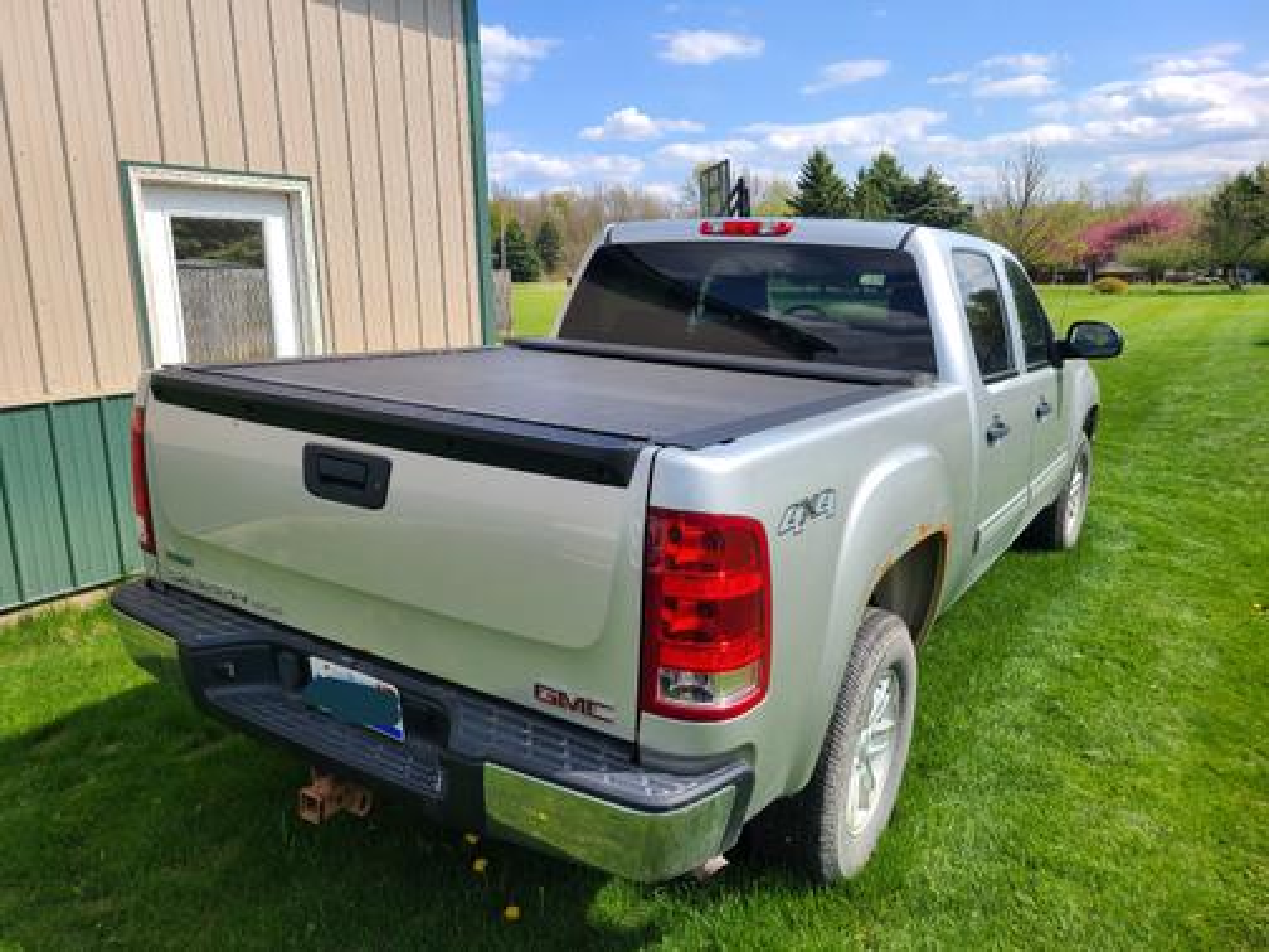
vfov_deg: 53.1
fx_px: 953
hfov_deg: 67.3
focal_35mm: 26
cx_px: 634
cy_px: 476
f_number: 1.8
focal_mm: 5.4
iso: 40
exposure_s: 1/2000
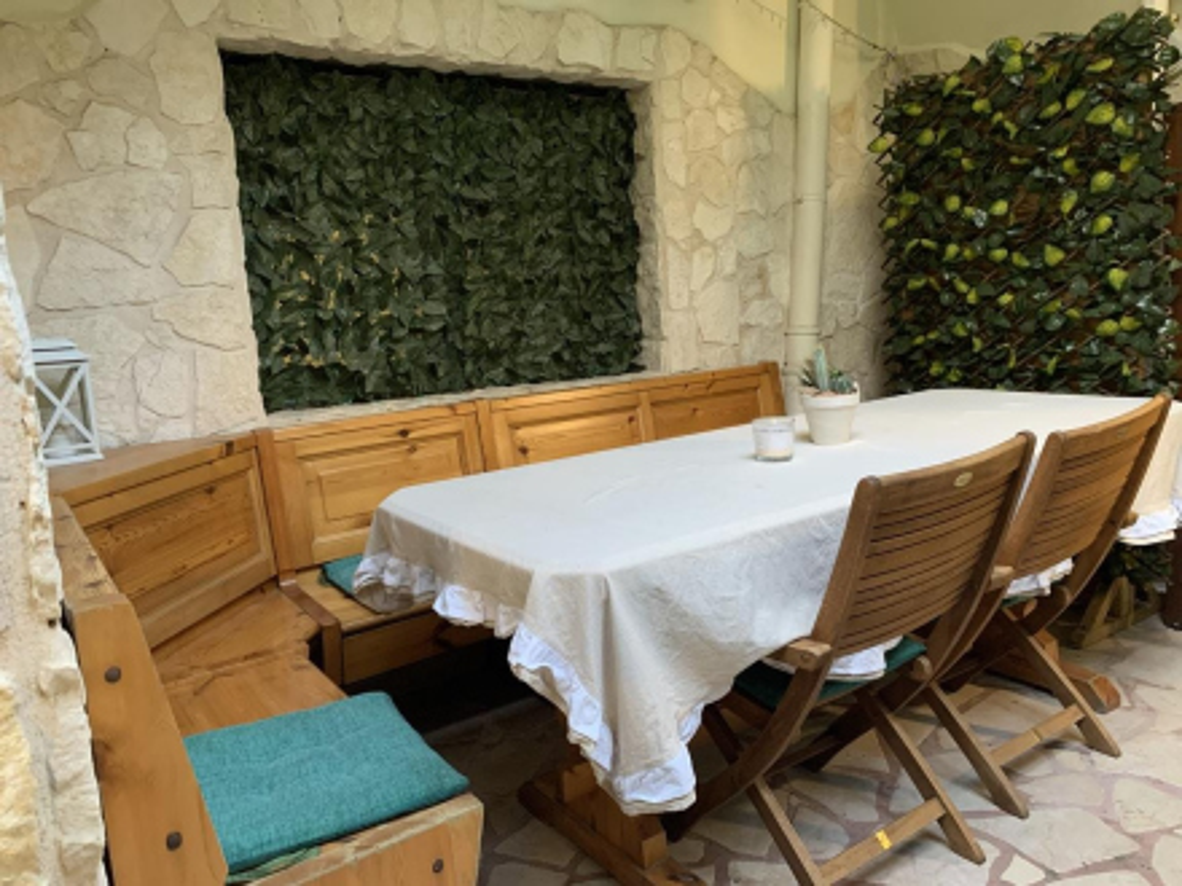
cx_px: 591
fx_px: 888
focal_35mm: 26
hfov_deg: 67.3
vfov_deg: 53.1
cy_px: 443
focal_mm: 4.25
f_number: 1.8
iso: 320
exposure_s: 1/60
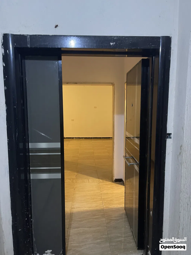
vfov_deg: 69.4
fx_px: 184
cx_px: 96
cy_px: 128
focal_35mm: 25
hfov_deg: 54.9
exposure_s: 1/25
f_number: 1.6
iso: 500
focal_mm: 5.1
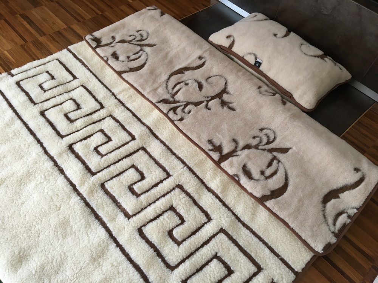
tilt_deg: -53.1
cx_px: 189
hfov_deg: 61.7
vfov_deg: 48.2
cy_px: 142
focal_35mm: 29
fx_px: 317
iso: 100
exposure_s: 1/33
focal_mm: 4.15
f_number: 2.2
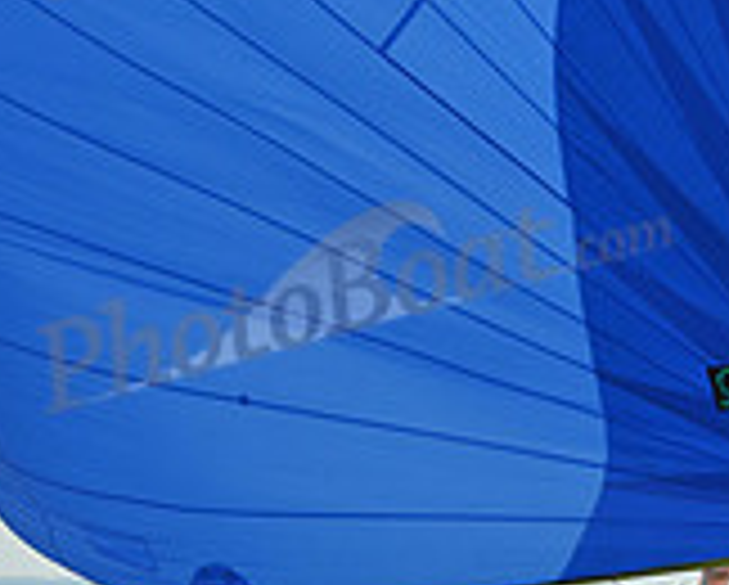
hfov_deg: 7.6
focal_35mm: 252
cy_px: 466
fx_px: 5444
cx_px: 909
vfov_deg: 6.1
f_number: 10
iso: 320
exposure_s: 1/1250
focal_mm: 75
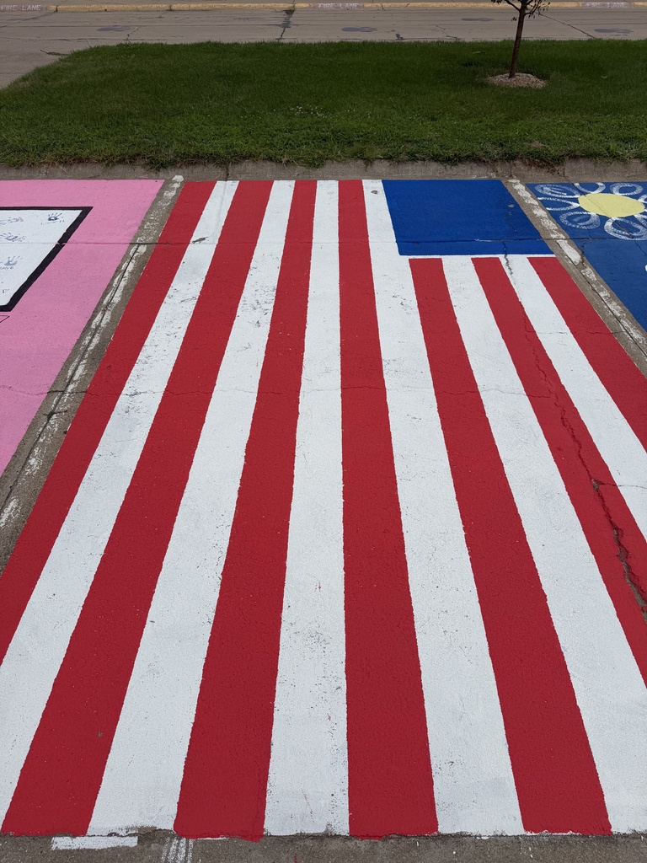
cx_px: 324
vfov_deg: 71.6
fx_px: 598
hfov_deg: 56.8
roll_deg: +1.1
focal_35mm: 24
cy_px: 432
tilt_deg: -38.6
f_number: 1.78
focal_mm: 6.76
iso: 80
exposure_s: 1/8130
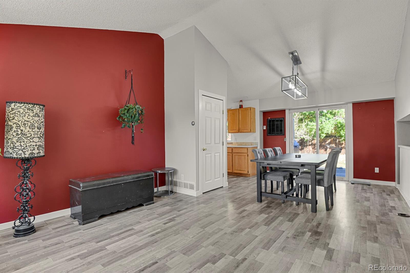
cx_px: 205
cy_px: 136
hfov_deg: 93.3
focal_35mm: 17
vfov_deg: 70.4
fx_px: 194
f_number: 8
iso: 250
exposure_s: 3
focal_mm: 17
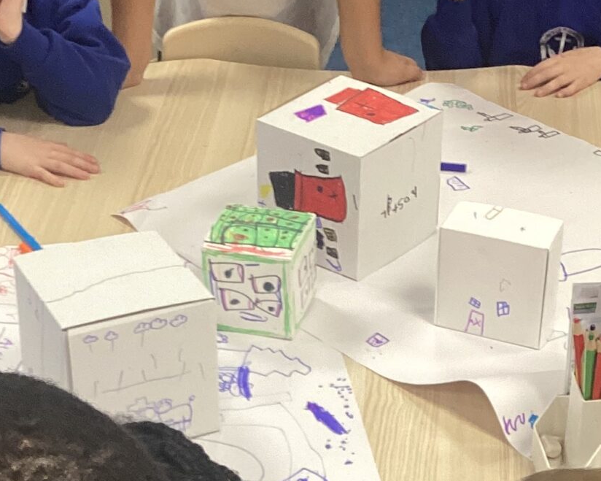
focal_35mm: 94
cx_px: 265
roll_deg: +0.8
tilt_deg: -39.9
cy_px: 580
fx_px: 1672
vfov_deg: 15.7
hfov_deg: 20.4
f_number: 2.4
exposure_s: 1/50
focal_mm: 3.3
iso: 100
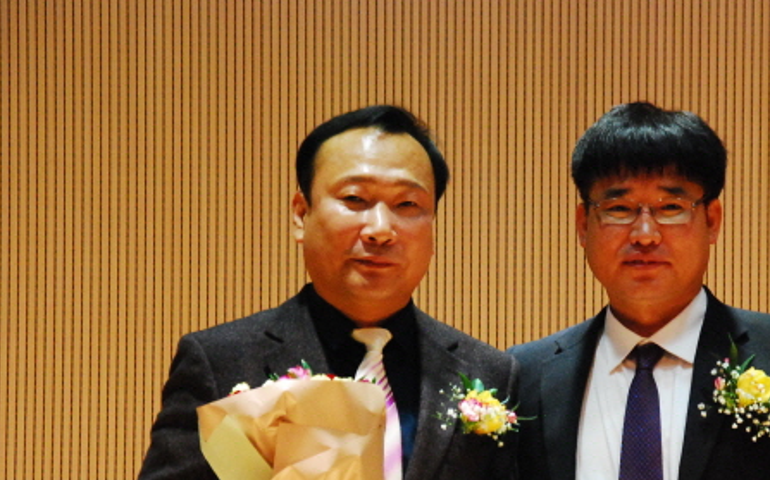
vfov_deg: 7.0
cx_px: 534
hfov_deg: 11.2
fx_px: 3923
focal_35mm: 187
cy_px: 378
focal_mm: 78
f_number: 6.3
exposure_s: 1/80
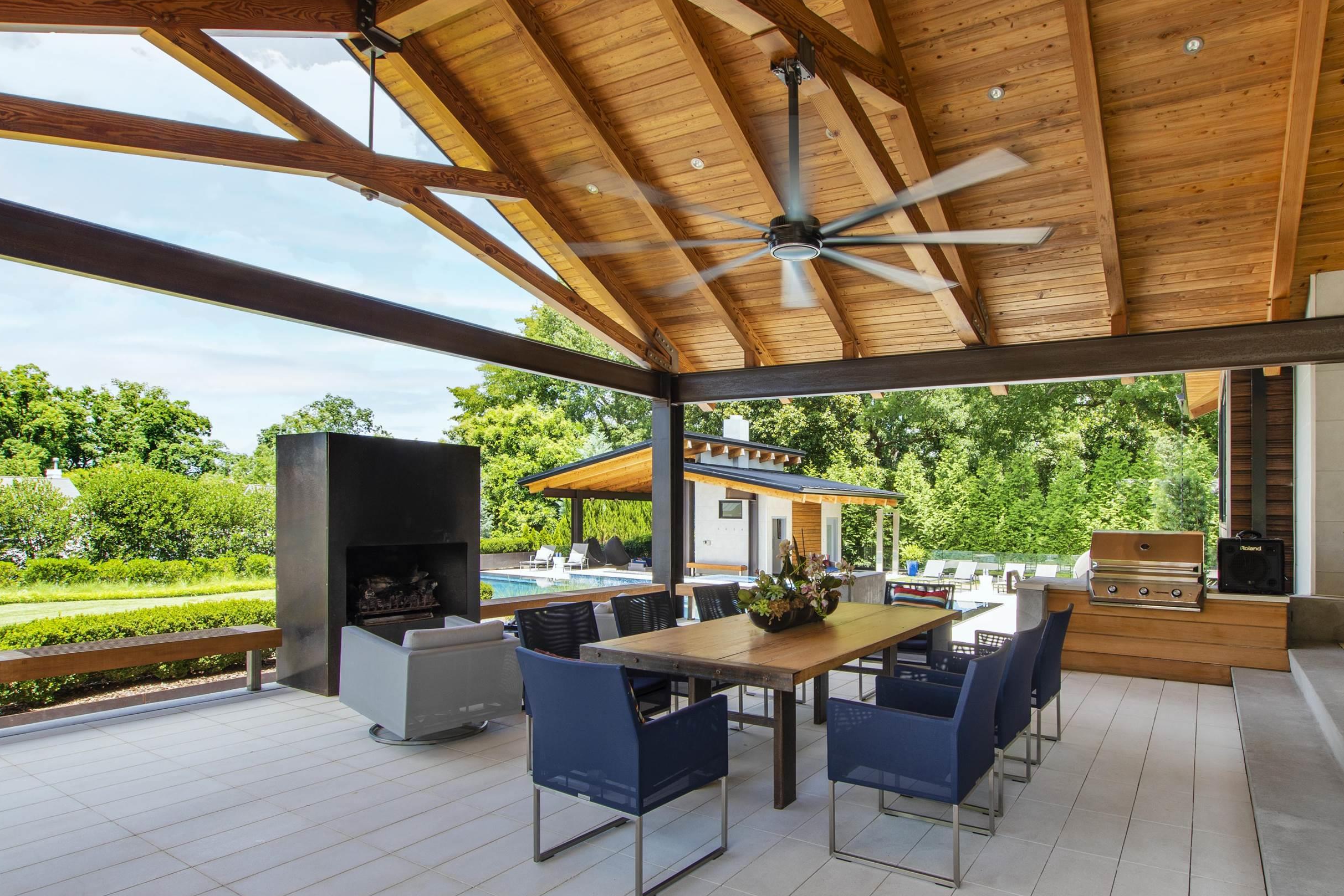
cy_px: 484
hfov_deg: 86.2
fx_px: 709
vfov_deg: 64.5
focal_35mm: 19
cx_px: 784
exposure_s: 1/25
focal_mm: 10
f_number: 8
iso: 100
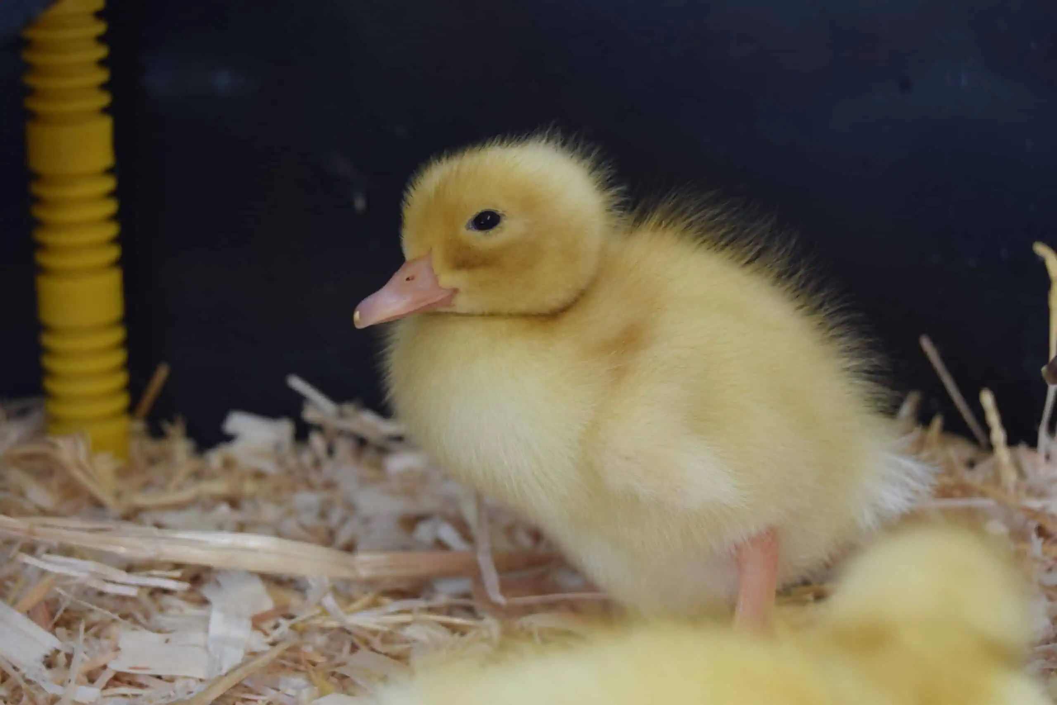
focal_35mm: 82
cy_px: 352
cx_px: 528
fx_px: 2422
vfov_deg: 16.6
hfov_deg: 24.6
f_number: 5.6
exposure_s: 1/60
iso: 560
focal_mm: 55
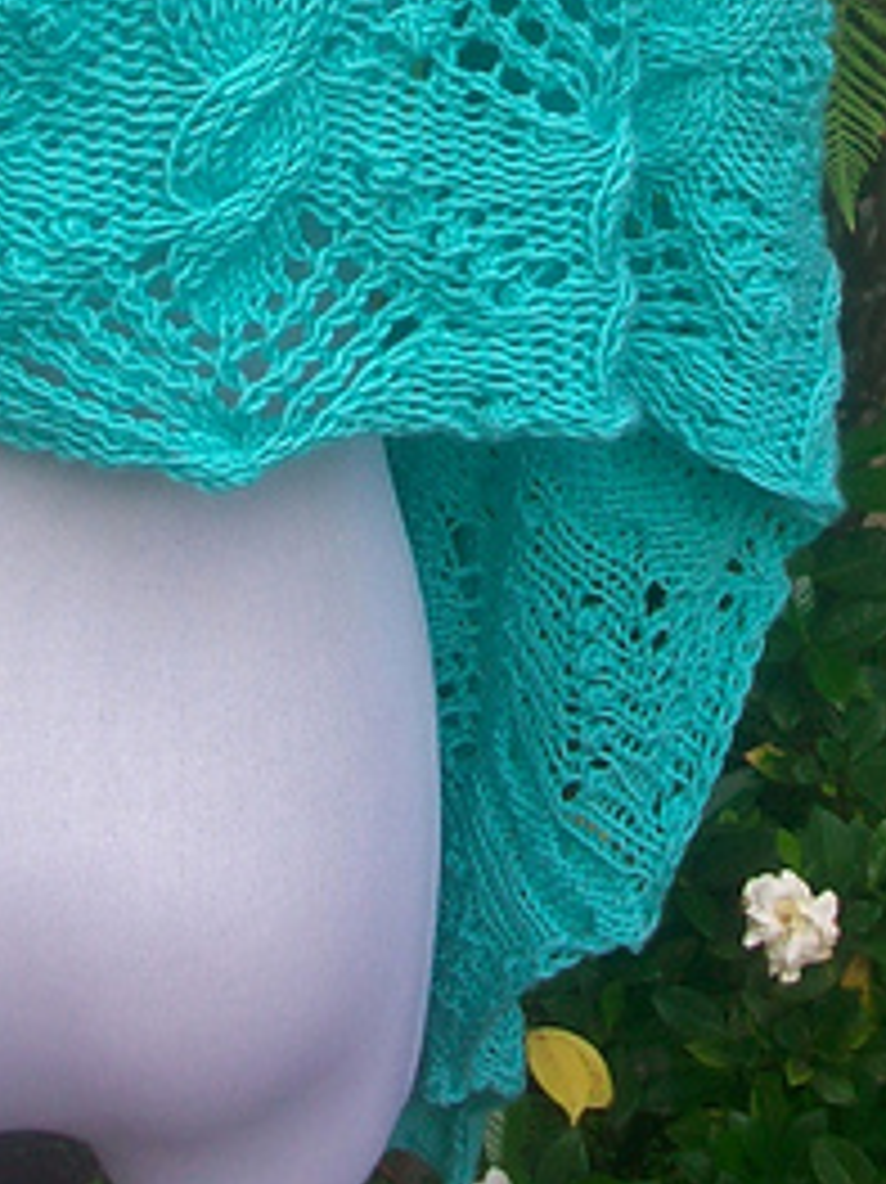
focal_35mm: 78
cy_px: 108
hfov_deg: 18.7
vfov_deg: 24.3
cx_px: 175
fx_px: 2664
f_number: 2.8
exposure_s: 1/125
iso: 64
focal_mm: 5.7
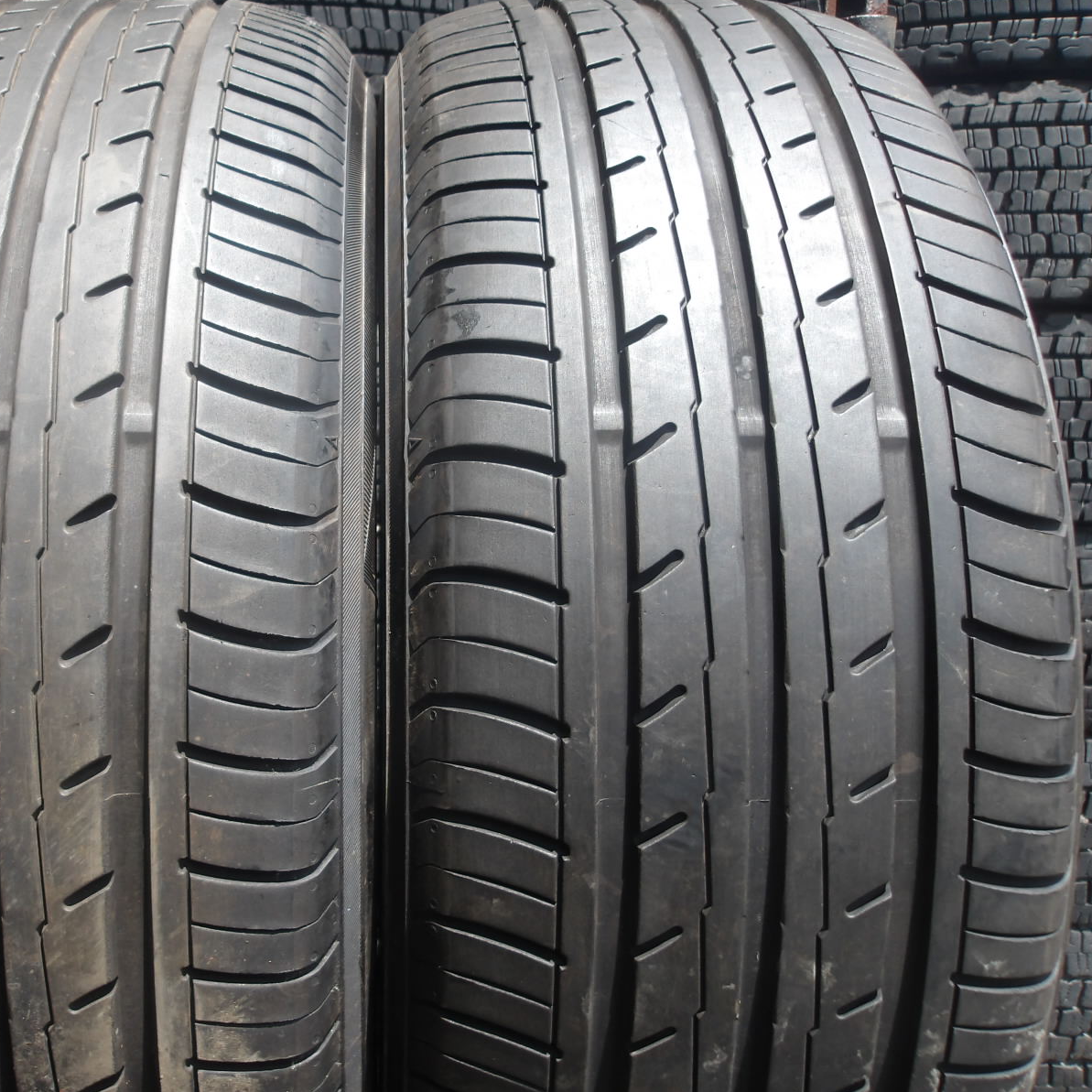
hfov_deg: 50.2
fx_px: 1142
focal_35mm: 32
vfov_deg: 51.1
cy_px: 545
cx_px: 367
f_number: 3
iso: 100
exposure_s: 1/421
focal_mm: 4.9
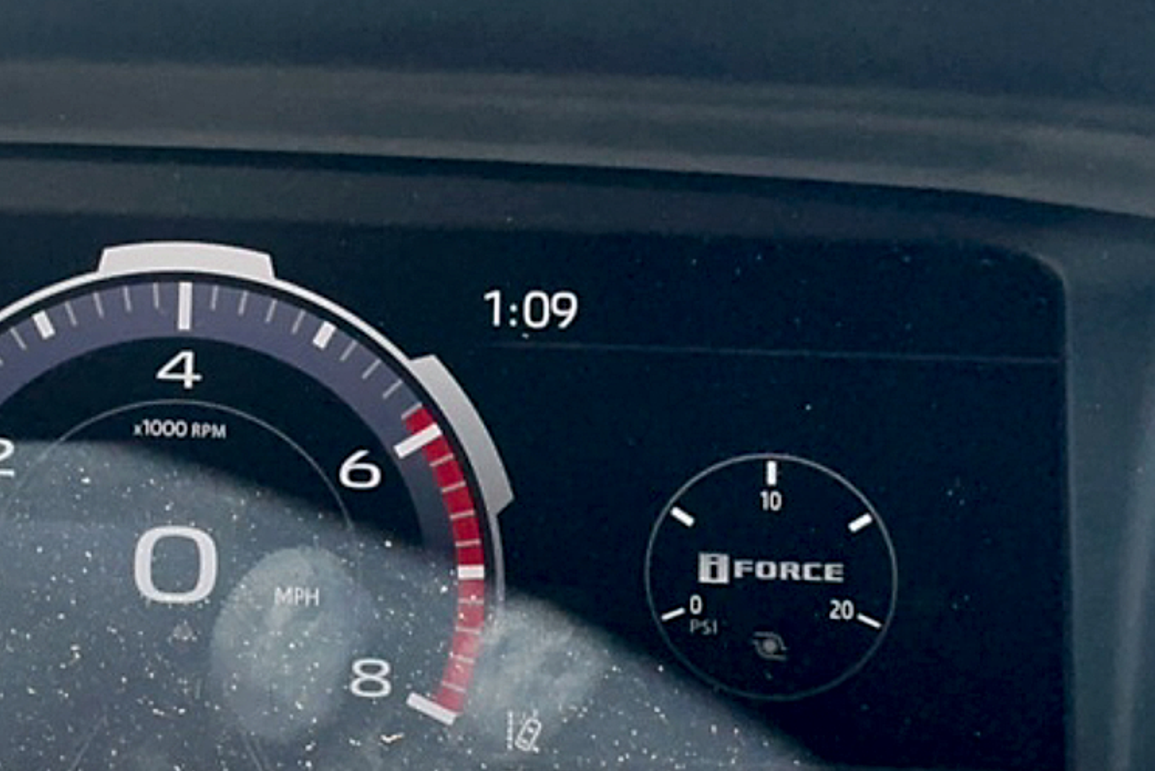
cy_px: 589
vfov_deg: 20.1
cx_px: 194
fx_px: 2150
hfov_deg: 29.2
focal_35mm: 67
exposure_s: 1/120
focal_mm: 3
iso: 125
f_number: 1.8
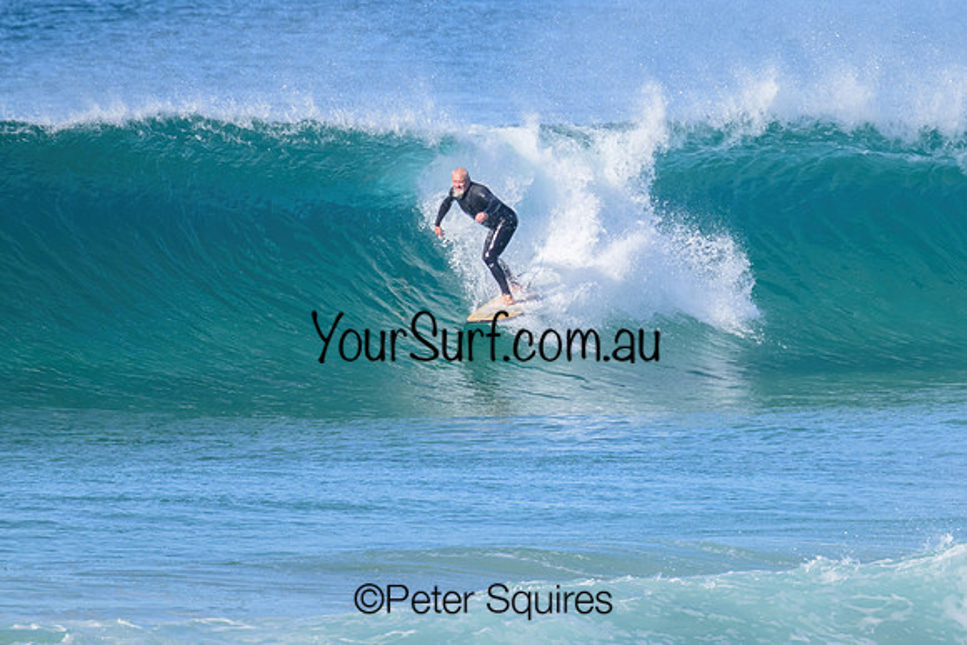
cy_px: 237
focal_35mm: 1086
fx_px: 29183
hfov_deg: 1.9
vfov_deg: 1.3
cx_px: 657
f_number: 11
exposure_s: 1/1250
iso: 900
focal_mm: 800
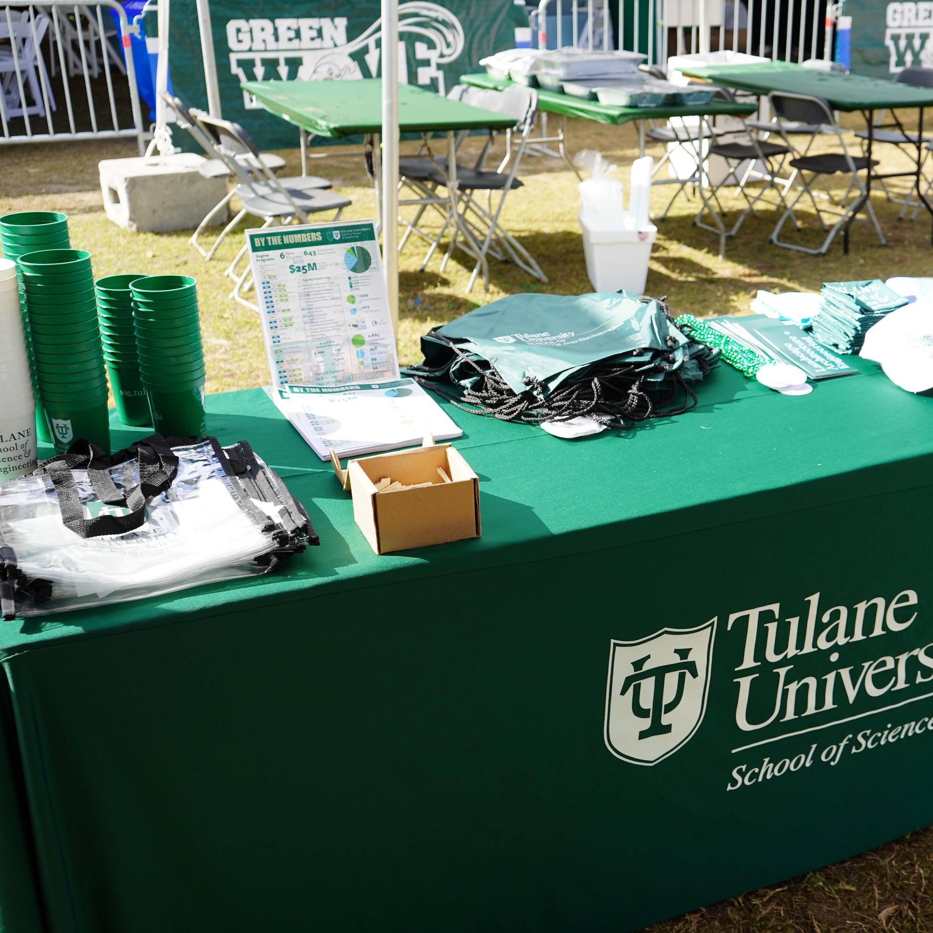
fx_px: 1220
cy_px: 462
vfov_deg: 41.9
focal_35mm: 40
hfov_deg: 40.8
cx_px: 685
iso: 100
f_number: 5
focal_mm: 31
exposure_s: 1/200
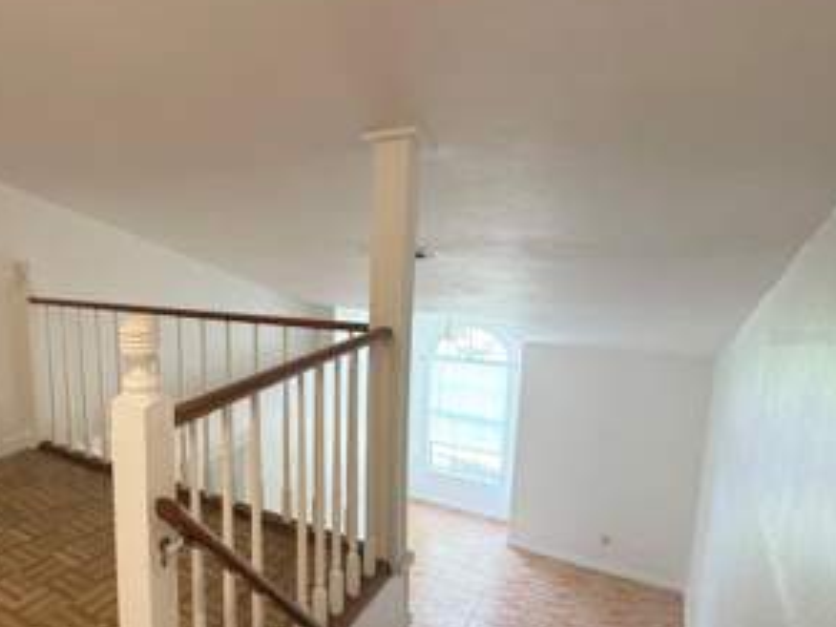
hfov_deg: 66.8
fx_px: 555
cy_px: 336
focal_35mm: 23
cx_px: 163
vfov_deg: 58.8
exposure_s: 1/30
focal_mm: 2.22
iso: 100
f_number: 2.2
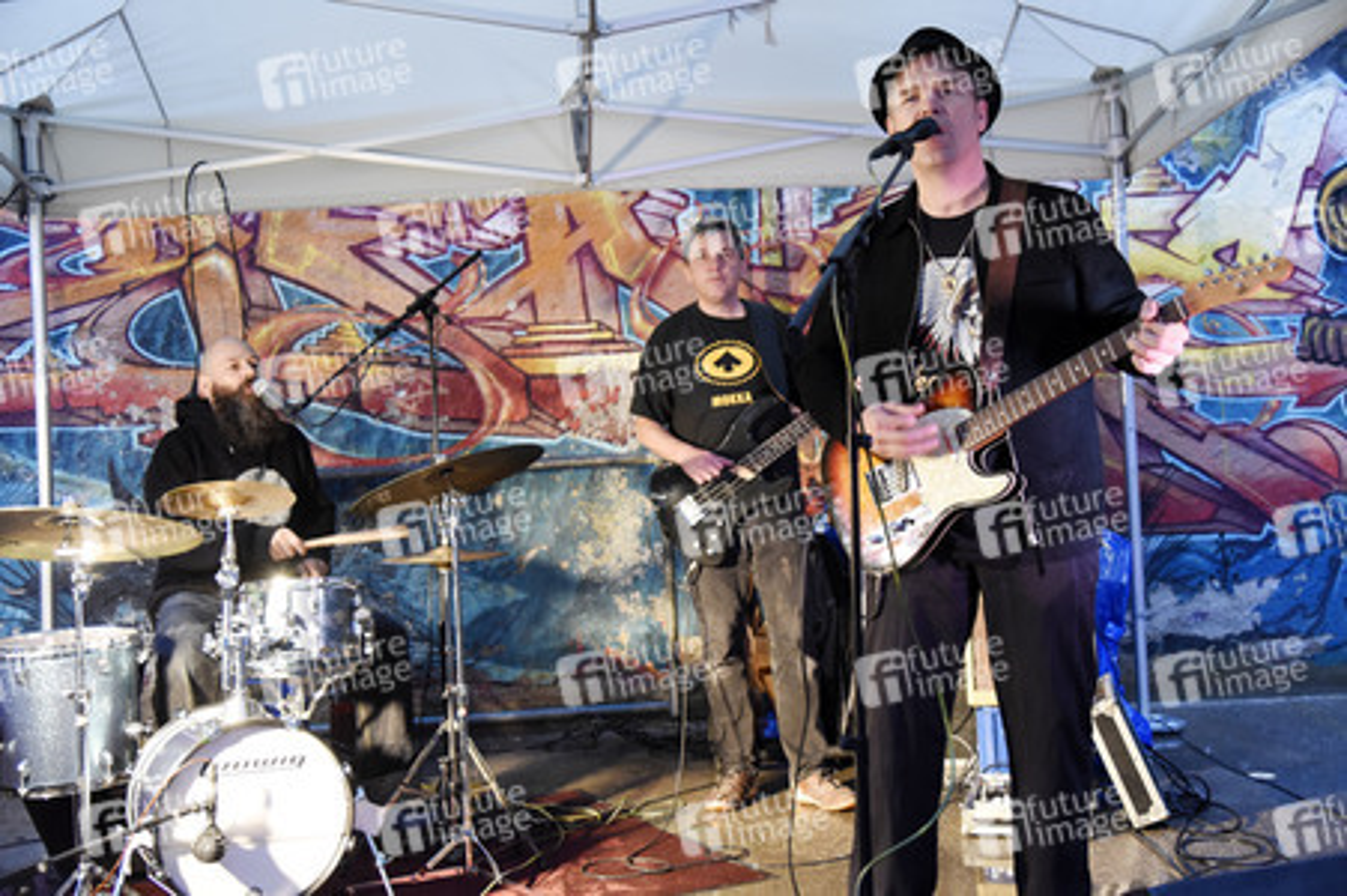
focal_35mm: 44
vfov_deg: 30.5
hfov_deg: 44.5
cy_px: 448
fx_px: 1645
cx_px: 674
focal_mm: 44
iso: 3200
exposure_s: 1/50
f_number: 4
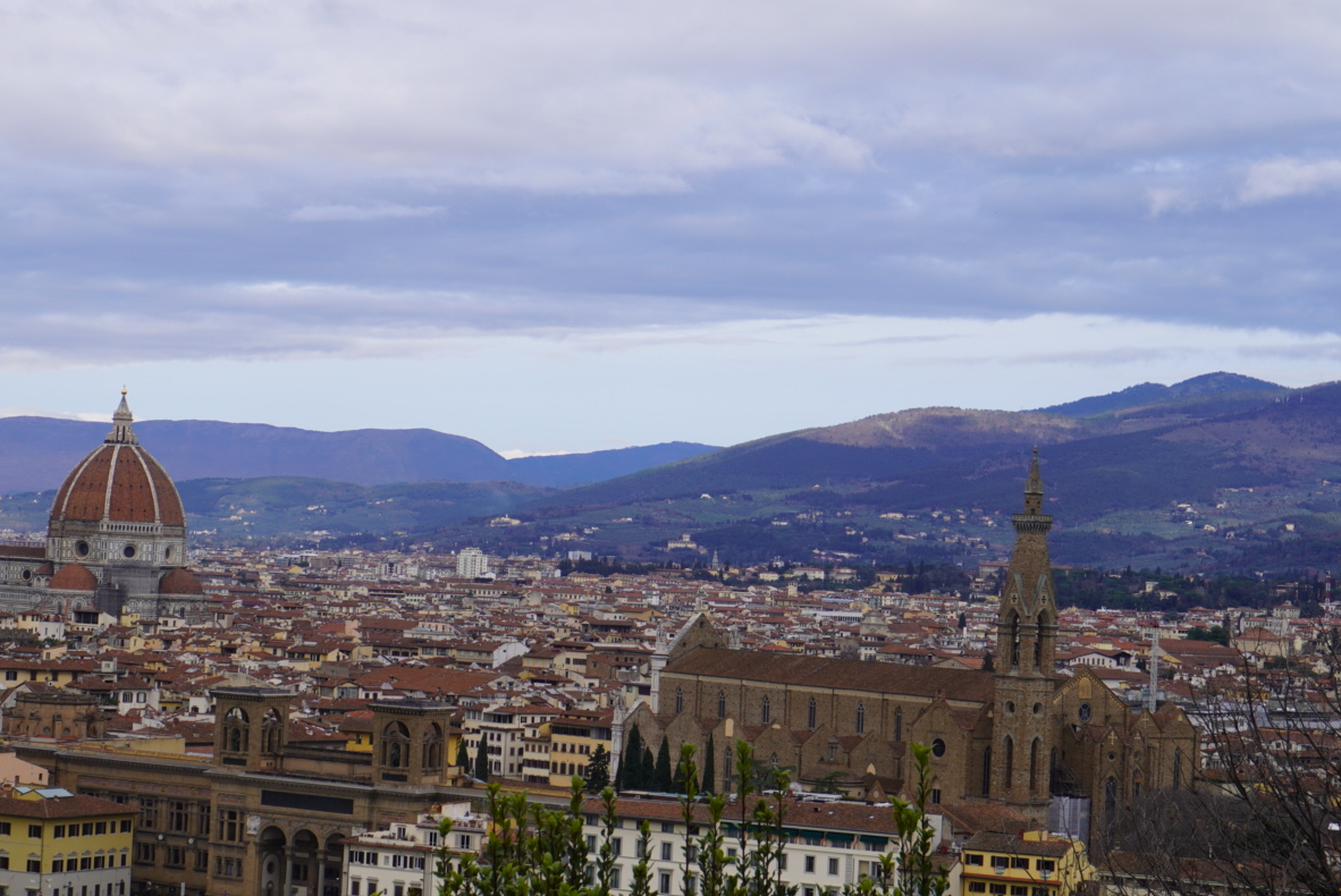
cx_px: 483
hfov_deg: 24.7
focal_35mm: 82
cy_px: 407
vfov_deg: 16.7
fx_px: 3057
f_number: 9
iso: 100
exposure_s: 1/125
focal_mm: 40
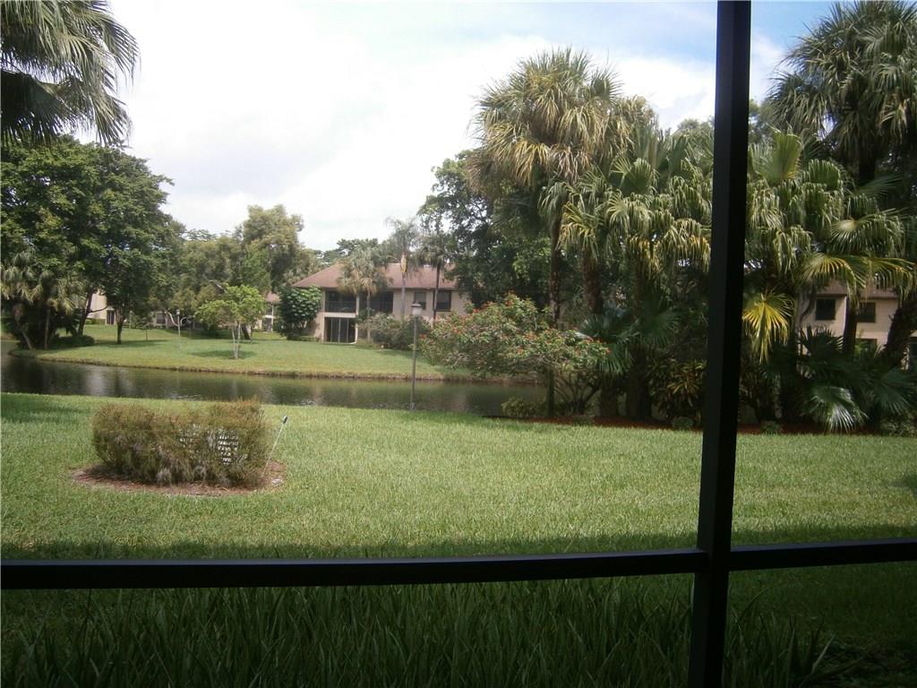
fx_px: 689
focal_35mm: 26
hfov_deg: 67.3
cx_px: 458
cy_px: 344
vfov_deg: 53.1
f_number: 2.8
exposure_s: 1/500
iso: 80
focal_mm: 4.7
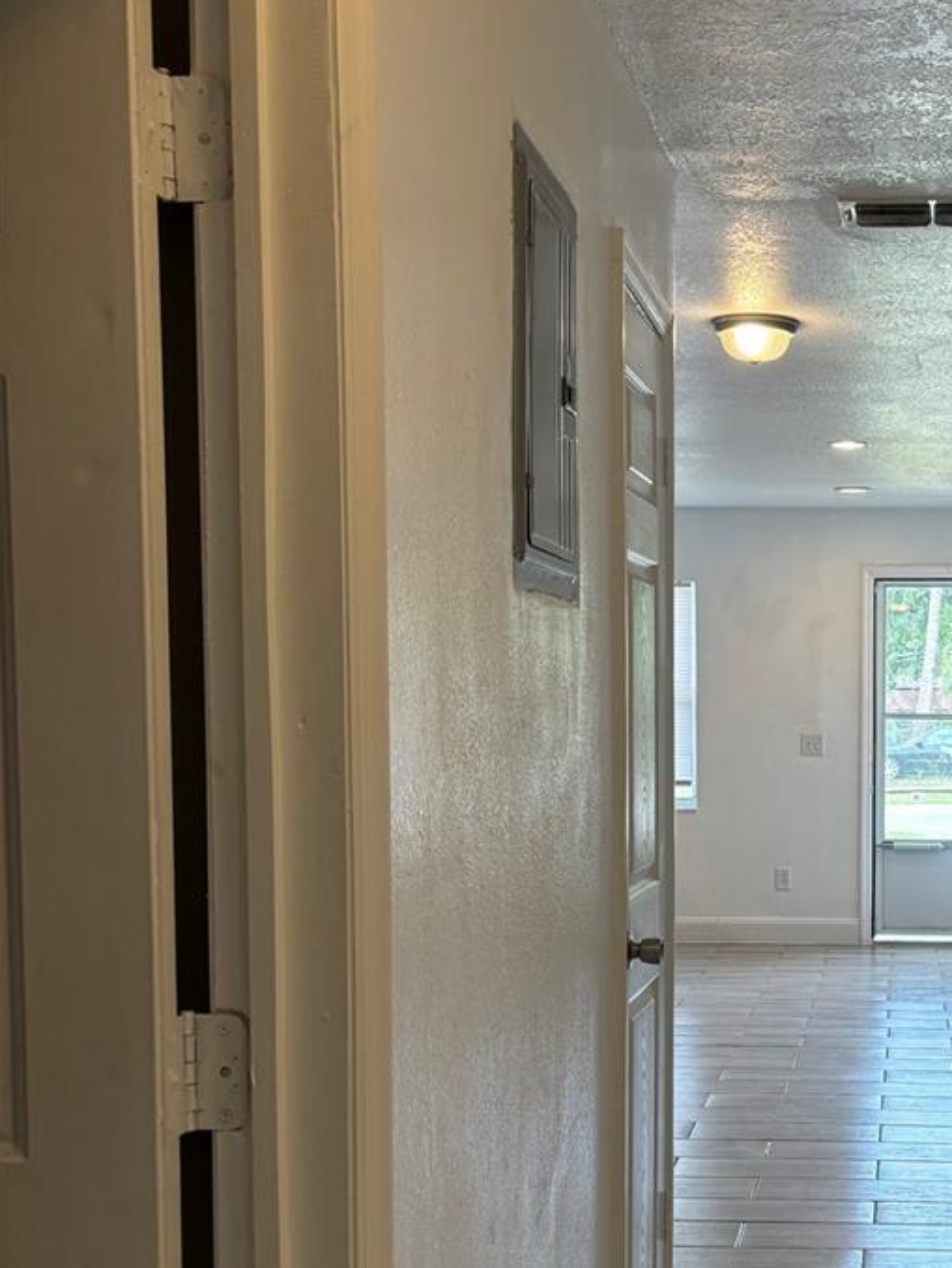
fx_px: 1686
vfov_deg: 40.9
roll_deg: -1.5
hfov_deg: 30.3
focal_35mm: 46
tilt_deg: -3.3
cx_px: 840
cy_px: 814
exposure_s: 1/120
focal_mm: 5.96
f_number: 1.6
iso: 64
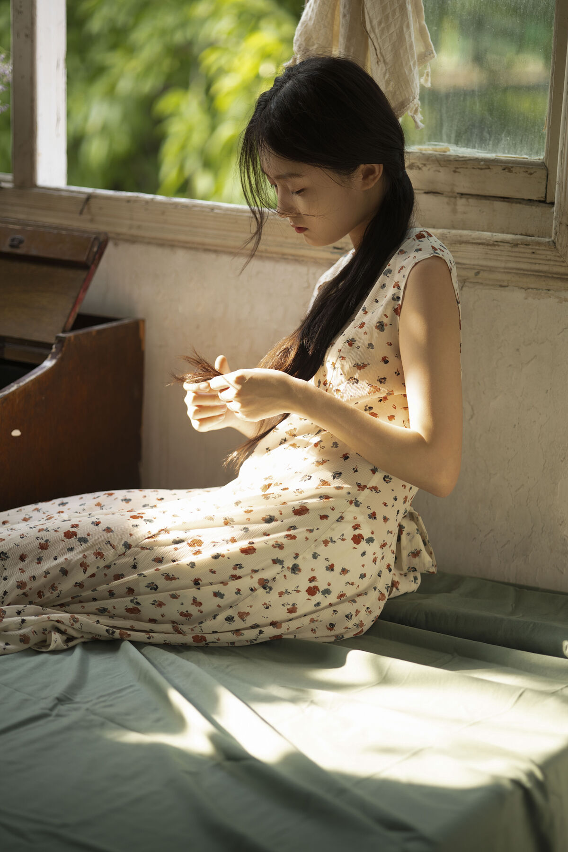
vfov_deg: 23.9
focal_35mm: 85
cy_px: 426
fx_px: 2012
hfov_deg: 16.1
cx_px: 284
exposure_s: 1/100
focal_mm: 85
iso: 100
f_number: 2
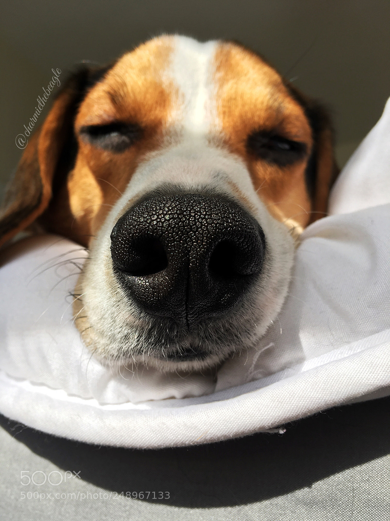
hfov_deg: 48.2
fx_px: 436
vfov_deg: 61.7
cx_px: 195
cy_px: 260
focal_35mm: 29
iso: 25
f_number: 2.2
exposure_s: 1/289
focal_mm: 4.15
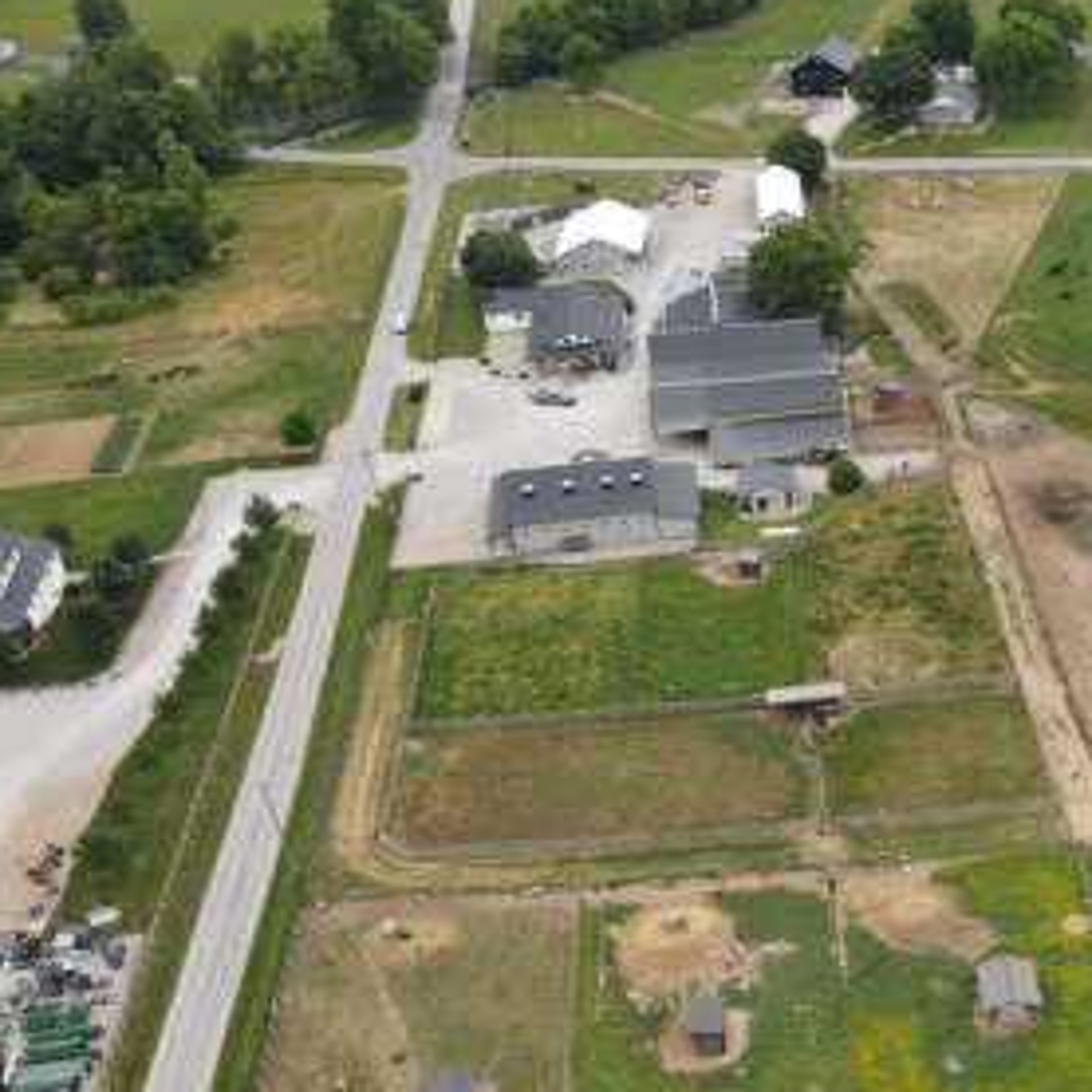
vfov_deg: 32.5
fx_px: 1820
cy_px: 879
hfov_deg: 31.0
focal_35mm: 51
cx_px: 1090
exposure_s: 1/200
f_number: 2.8
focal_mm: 4.5
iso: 100
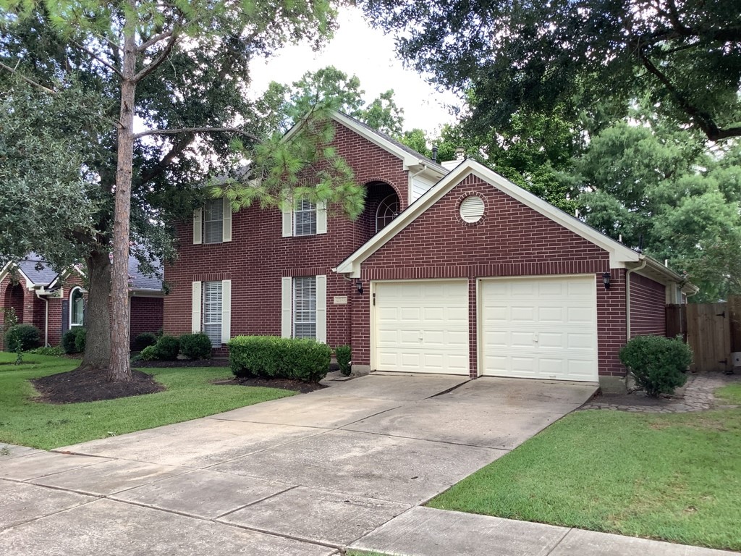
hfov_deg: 58.4
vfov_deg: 45.4
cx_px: 370
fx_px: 664
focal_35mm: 31
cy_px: 278
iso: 25
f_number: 2.4
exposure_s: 1/137
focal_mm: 3.3
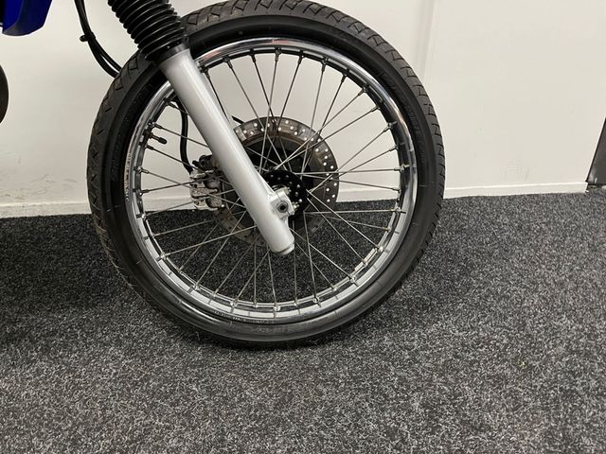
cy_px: 227
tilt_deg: -29.4
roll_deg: -0.6
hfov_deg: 67.3
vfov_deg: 53.1
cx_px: 303
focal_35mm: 26
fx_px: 455
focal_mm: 5.1
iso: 200
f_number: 1.6
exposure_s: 1/50
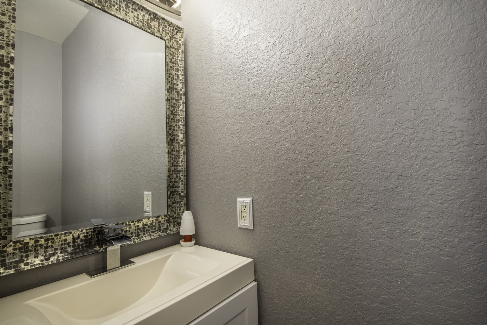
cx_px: 237
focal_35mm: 18
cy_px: 168
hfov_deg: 90.0
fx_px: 244
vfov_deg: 67.4
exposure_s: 1/60
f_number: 8
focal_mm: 17
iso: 320
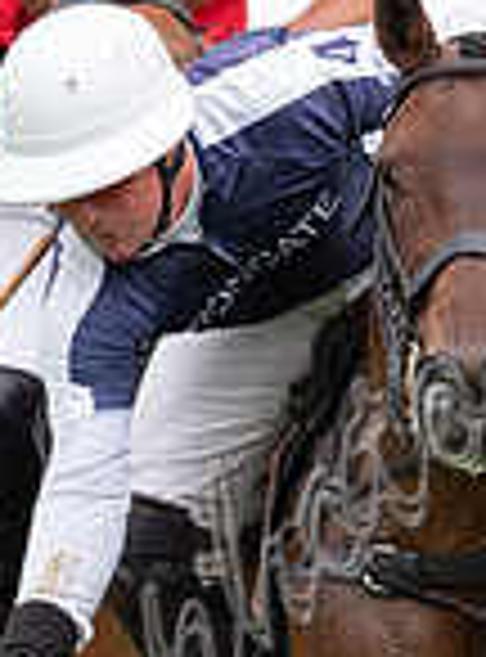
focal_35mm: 2344
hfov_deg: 0.6
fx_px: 44270
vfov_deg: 0.9
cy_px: 615
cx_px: 387
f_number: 4
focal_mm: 500
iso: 1250
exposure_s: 1/4000
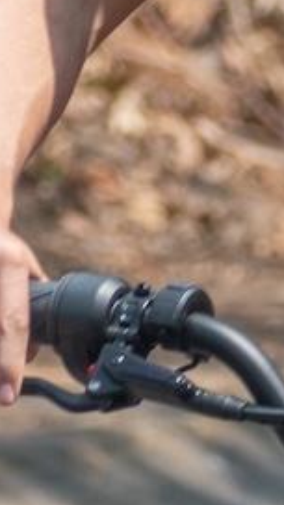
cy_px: 618
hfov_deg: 0.4
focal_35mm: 3001
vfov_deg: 0.7
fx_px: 40176
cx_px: 192
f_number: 11
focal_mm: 260
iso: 200
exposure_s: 1/250
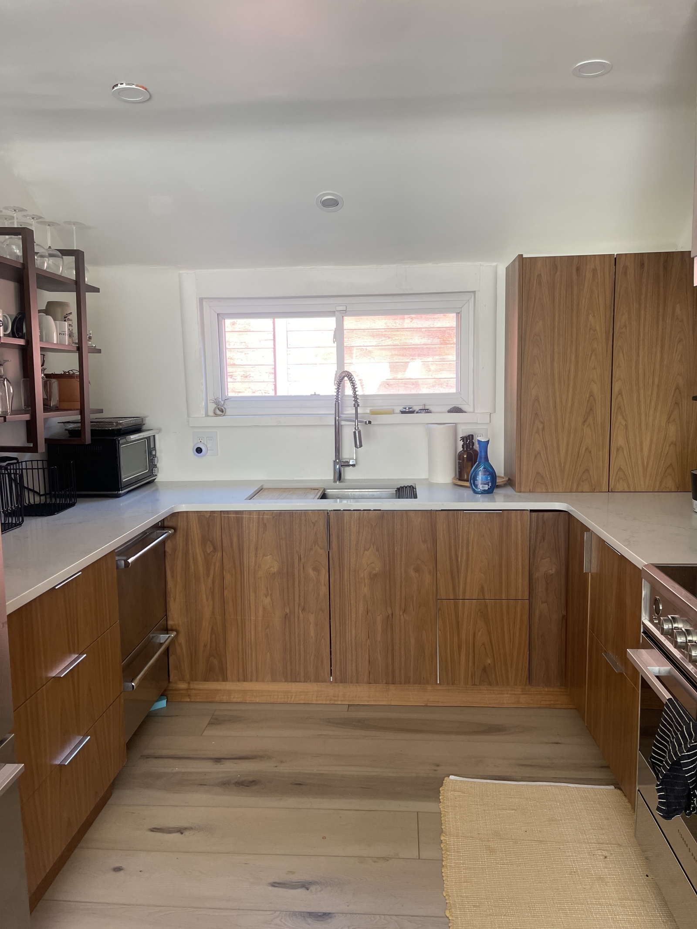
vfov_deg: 69.4
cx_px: 348
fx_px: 671
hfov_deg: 54.9
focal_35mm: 25
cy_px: 464
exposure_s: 1/121
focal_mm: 5.1
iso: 100
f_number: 1.6
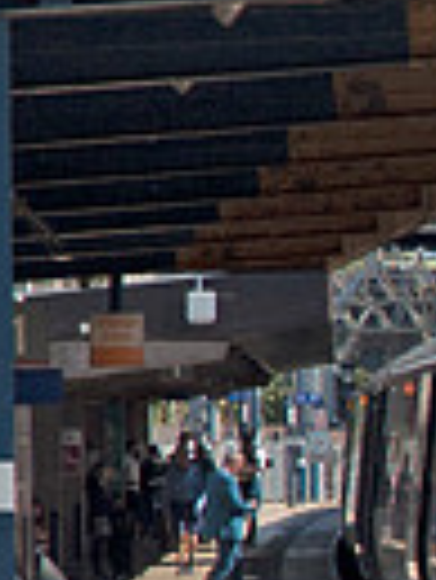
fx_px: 7595
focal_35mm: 453
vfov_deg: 4.4
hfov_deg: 3.2
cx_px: 1268
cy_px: 472
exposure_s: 1/500
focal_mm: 70
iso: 200
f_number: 5.6
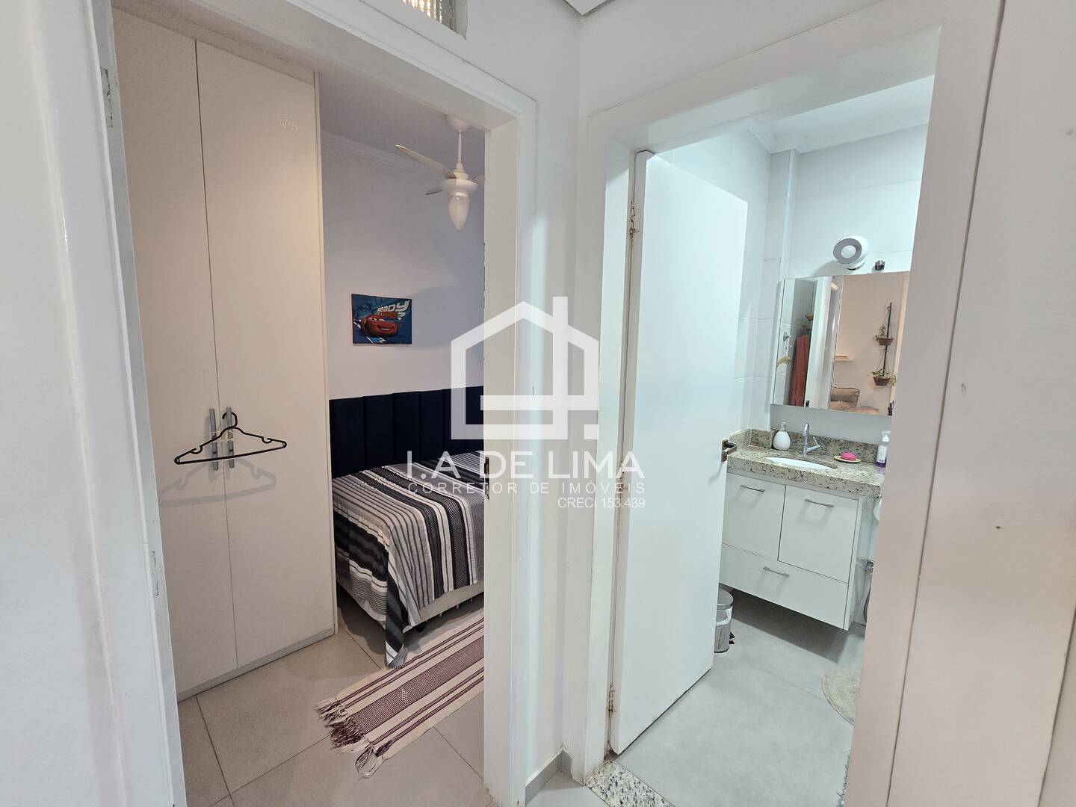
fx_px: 404
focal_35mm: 13
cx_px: 538
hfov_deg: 106.2
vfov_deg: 89.9
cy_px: 404
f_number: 2.2
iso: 320
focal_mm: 2.2
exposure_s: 1/60
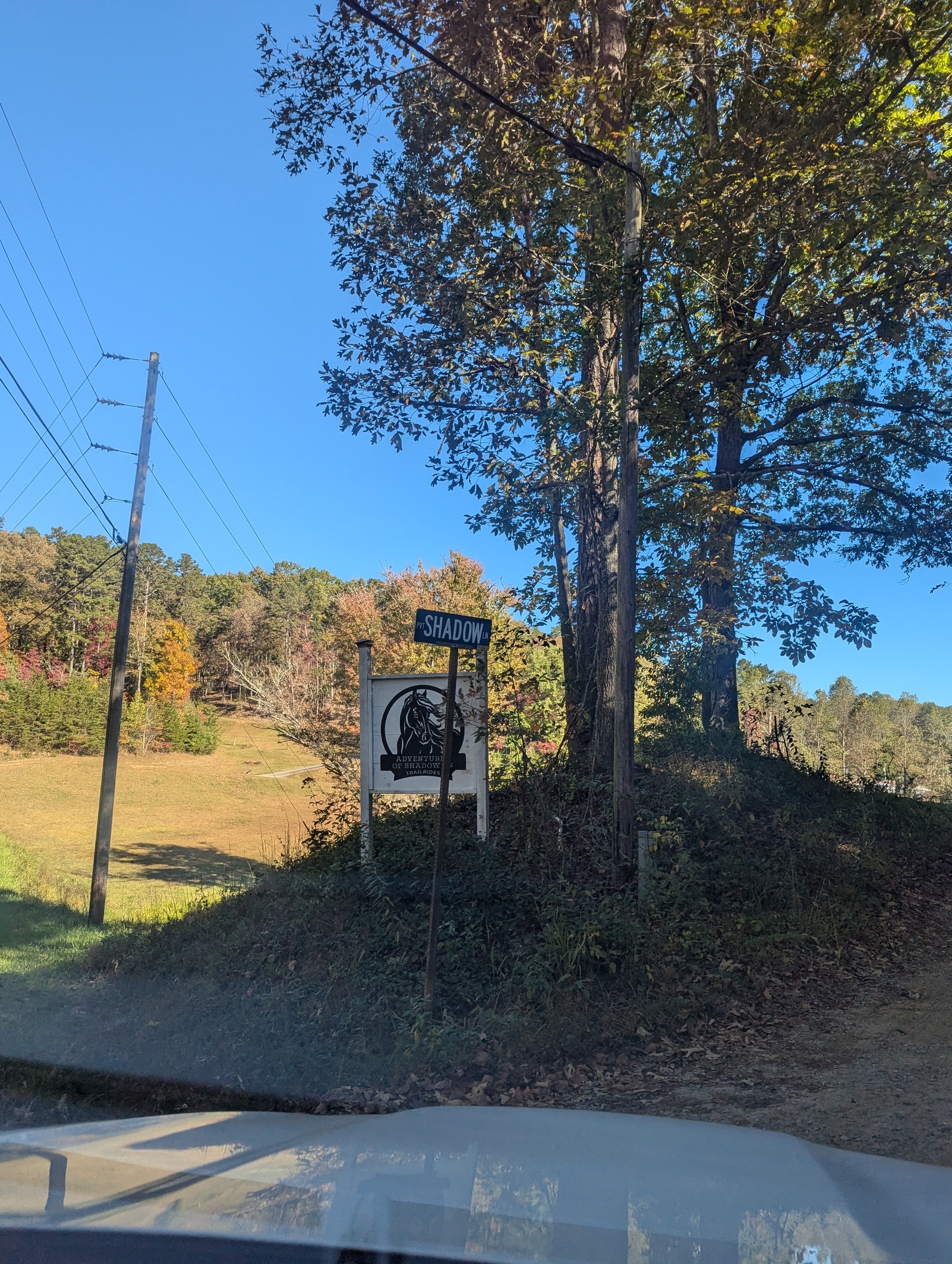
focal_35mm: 26
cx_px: 507
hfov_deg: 53.1
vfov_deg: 67.1
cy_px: 683
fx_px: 951
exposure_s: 1/643
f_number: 1.85
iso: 42
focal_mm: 6.81
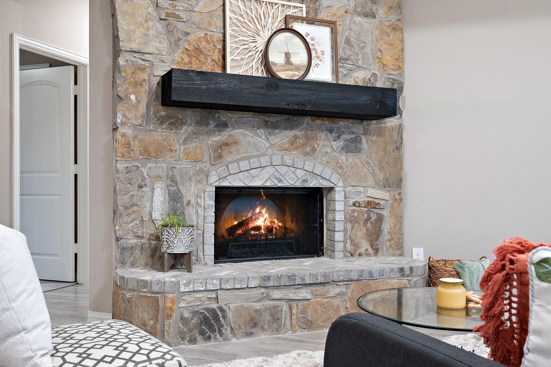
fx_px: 551
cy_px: 184
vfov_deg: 36.9
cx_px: 276
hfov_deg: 53.1
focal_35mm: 36
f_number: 8
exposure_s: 1/3
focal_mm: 24
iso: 320
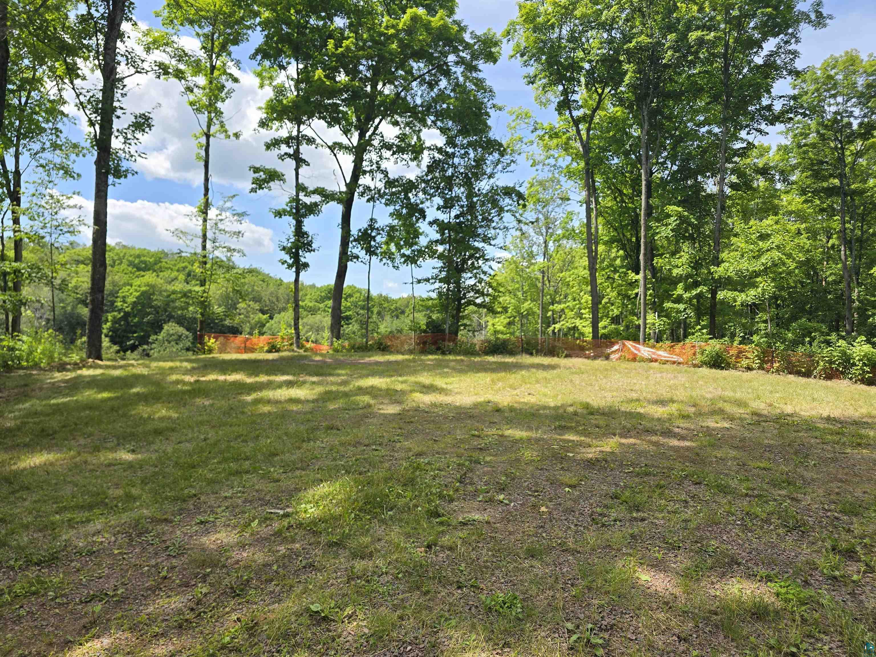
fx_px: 582
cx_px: 438
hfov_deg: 73.9
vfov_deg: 58.9
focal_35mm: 23
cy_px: 328
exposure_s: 1/539
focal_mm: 6.3
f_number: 1.7
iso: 12
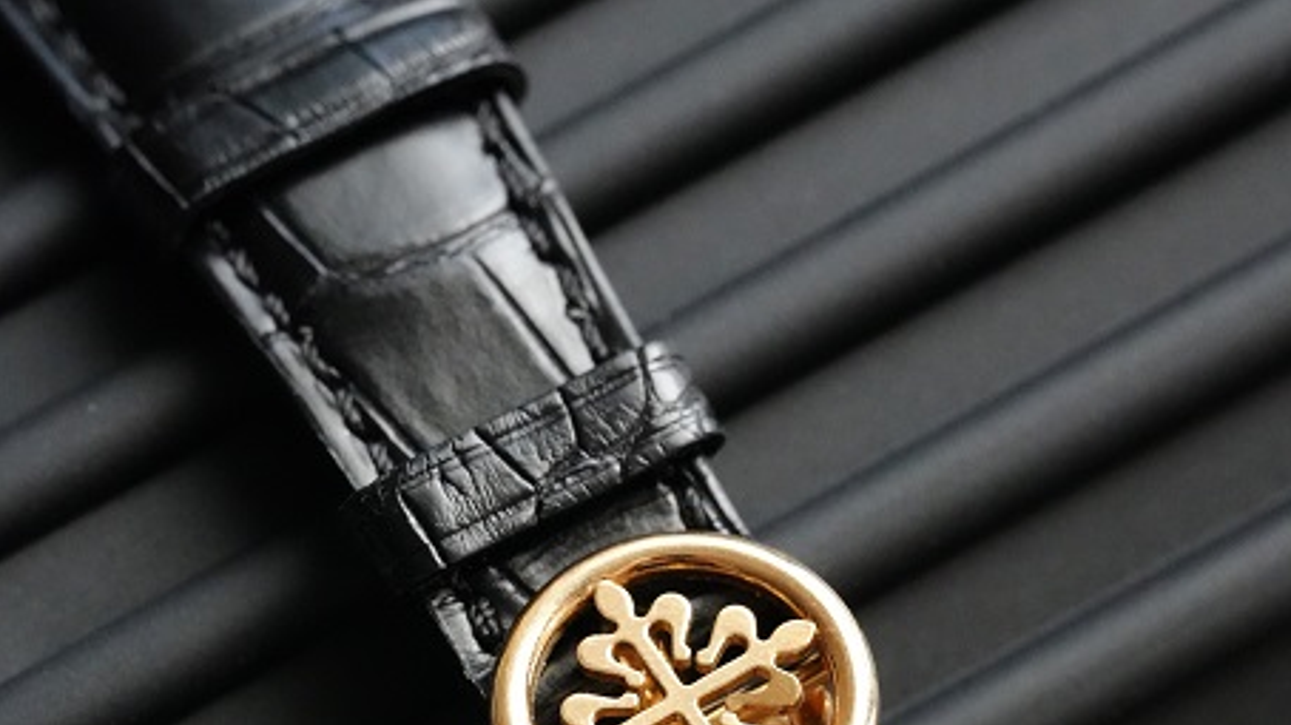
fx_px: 5681
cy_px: 735
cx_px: 647
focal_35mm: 166
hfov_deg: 13.0
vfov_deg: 7.3
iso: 12800
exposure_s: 1/250
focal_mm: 105
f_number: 8
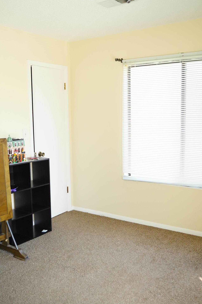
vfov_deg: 51.9
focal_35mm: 37
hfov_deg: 35.9
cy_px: 157
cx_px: 99
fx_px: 311
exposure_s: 1/2500
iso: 5000
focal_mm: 31
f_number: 2.8
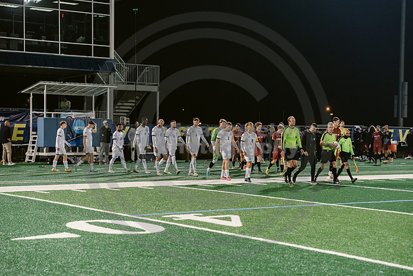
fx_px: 803
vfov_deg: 19.5
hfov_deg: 28.8
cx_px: 206
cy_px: 138
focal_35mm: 70
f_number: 4
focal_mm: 70
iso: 2500
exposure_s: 1/250
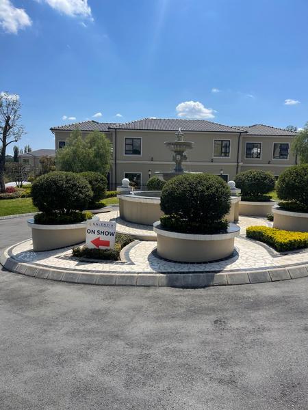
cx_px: 154
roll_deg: -1.3
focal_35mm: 25
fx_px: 297
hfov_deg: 54.9
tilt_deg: -7.7
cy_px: 205
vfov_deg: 69.4
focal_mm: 5.1
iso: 32
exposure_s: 1/5376
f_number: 1.6
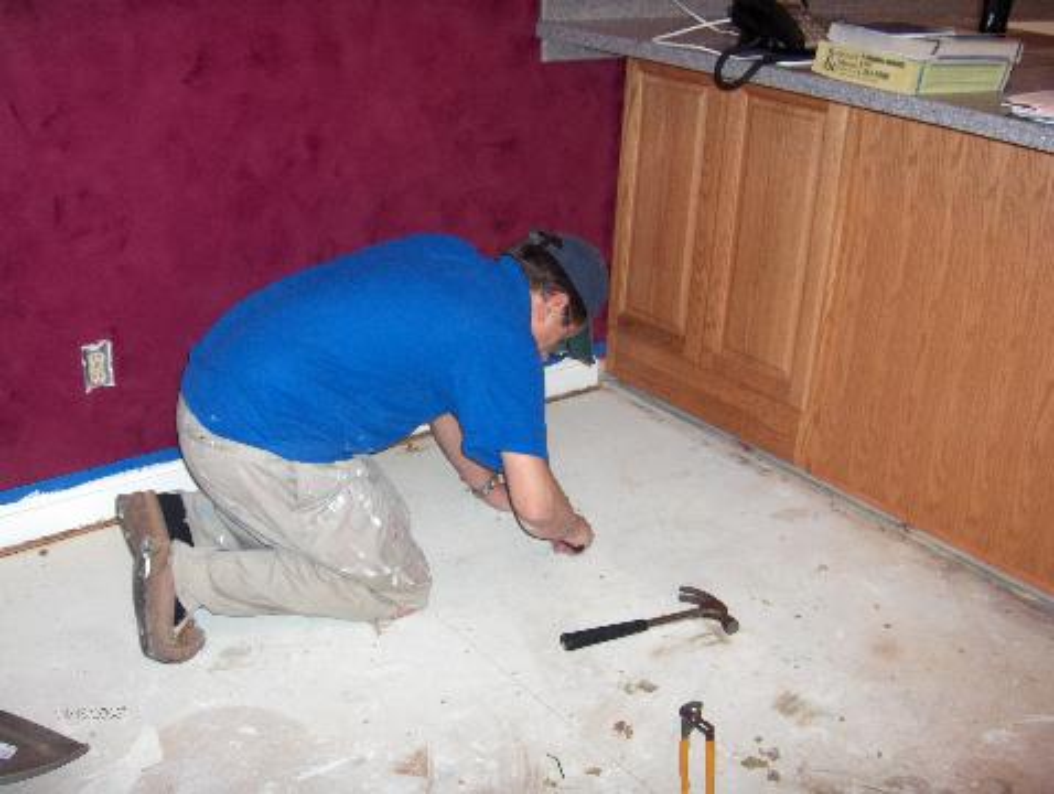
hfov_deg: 47.8
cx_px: 527
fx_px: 1189
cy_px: 397
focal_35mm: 39
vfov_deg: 36.9
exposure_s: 1/60
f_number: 2.8
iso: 100
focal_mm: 8
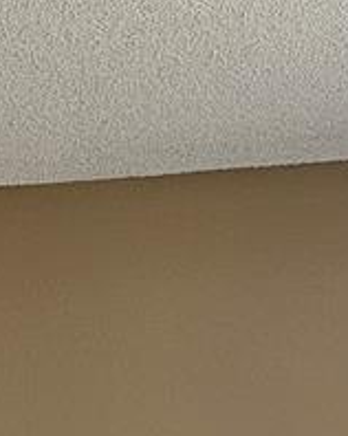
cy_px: 807
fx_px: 1496
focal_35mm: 116
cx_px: -48
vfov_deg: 14.4
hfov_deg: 13.0
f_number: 1.7
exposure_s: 1/120
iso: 320
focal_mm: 6.3
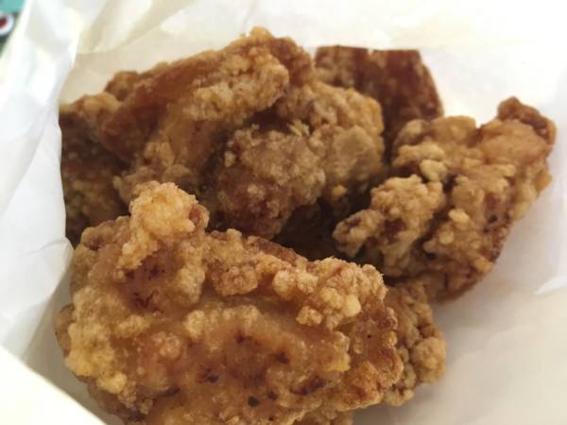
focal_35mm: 29
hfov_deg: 61.7
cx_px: 284
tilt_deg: -38.3
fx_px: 475
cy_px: 212
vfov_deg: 48.2
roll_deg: +2.3
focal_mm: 4.15
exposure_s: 1/15
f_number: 2.2
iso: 200
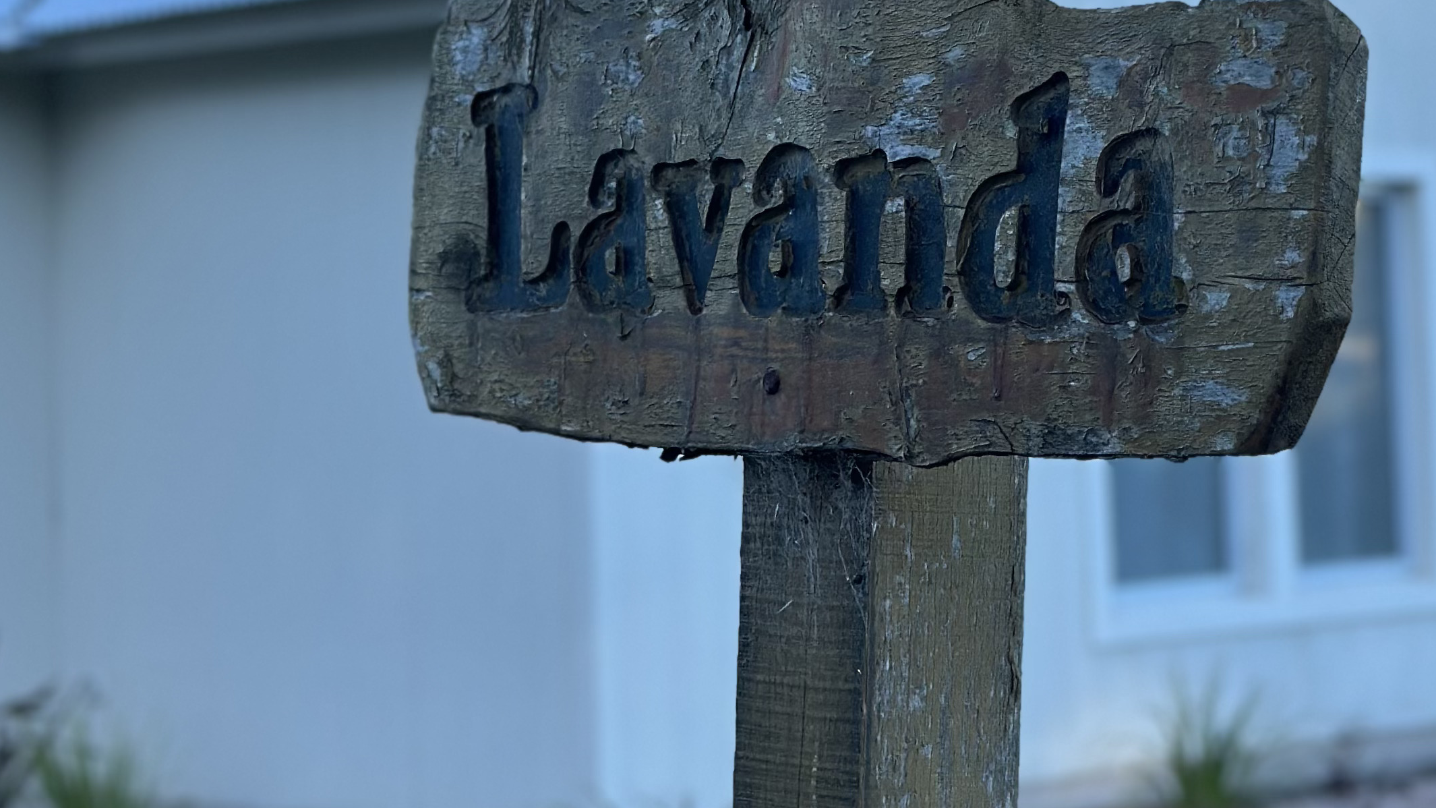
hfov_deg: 21.5
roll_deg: +1.6
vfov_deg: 12.1
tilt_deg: +4.3
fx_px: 3770
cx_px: 919
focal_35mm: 99
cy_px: 86
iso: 80
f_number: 1.78
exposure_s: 1/1212
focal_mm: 6.86
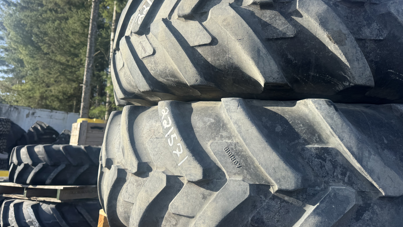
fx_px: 289
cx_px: 198
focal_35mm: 27
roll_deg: +1.1
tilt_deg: +6.6
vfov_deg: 42.7
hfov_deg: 69.9
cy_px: 91
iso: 80
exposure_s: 1/1818
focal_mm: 6.76
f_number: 1.78
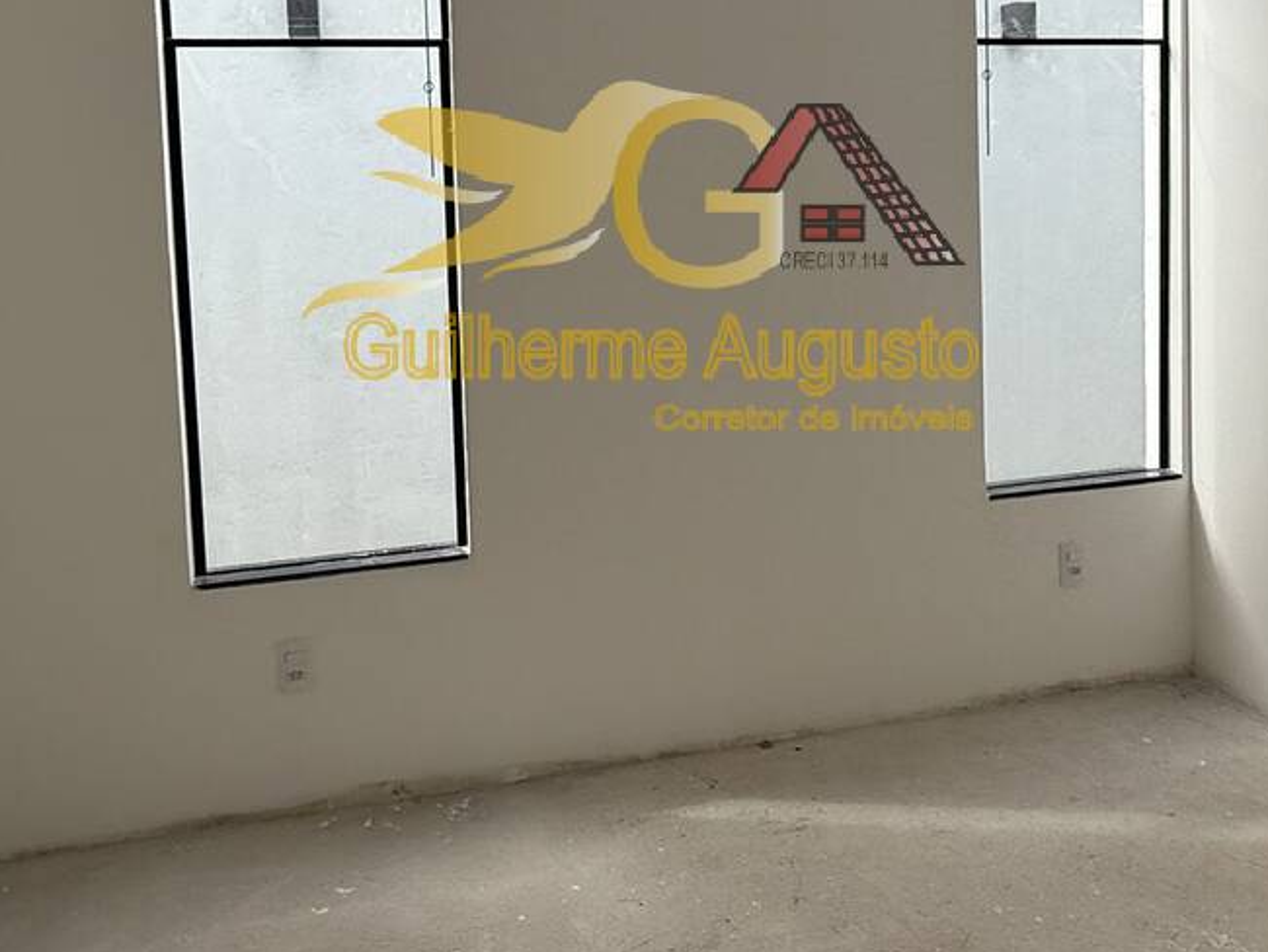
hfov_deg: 58.3
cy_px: 236
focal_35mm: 31
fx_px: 1136
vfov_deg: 44.0
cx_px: 640
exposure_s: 1/638
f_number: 2.2
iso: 64
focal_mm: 2.22
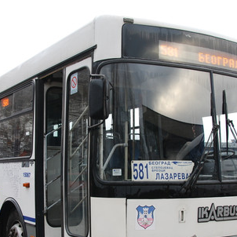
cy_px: 154
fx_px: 441
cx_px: 104
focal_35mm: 57
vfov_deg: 29.9
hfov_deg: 30.1
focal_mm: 21
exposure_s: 1/125
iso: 250
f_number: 5.6
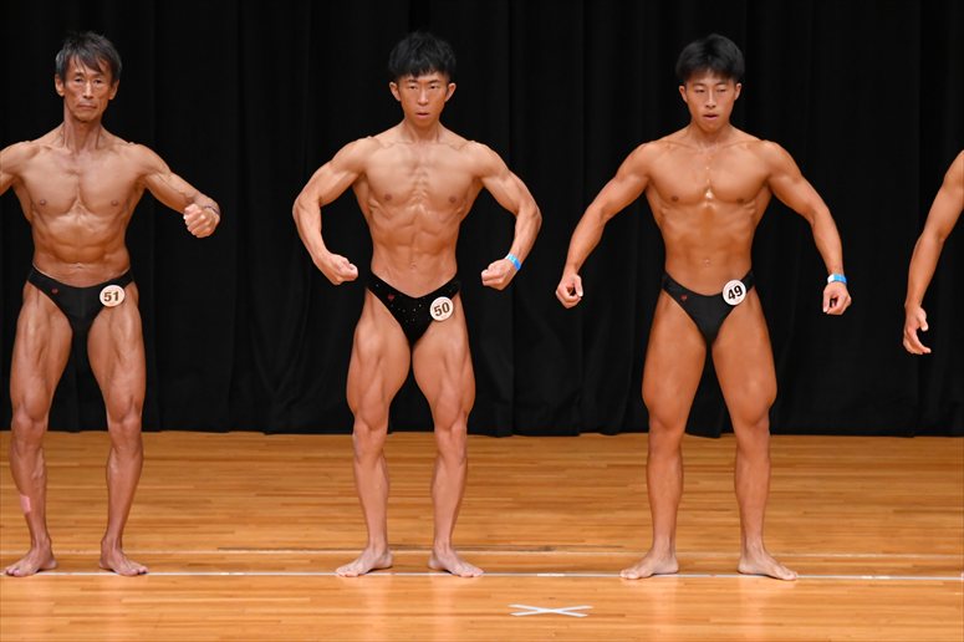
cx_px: 482
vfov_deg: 4.8
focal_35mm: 285
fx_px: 7628
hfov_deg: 7.2
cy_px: 321
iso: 3200
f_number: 5.6
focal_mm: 190
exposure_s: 1/400
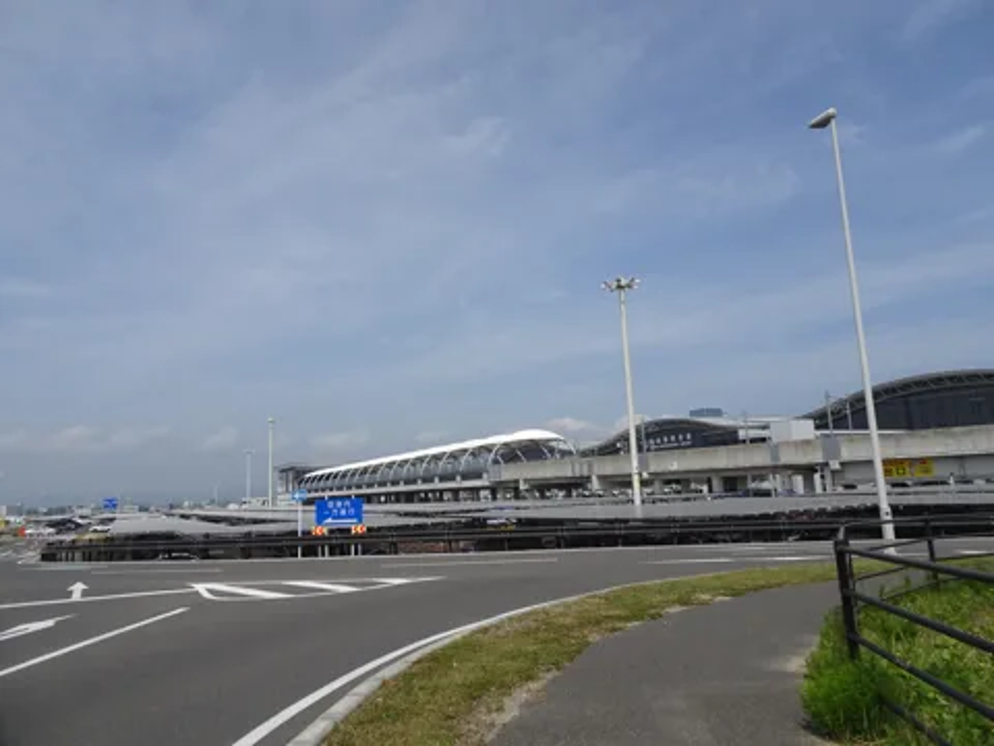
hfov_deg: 71.6
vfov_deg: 56.8
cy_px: 373
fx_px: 689
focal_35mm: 24
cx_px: 497
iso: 80
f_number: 3.5
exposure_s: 1/1600
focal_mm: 4.1
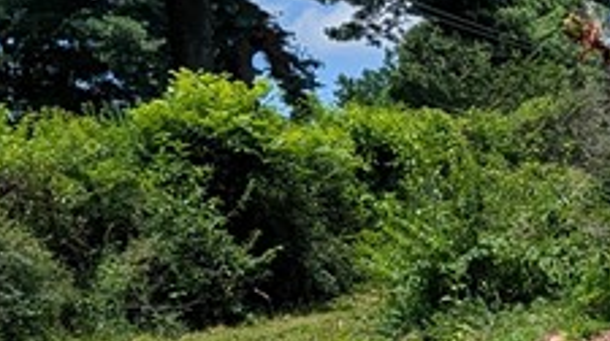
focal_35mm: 119
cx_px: 1175
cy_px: 541
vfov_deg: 9.8
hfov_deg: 15.1
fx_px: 1923
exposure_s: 1/1488
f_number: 1.68
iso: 21
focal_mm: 6.9
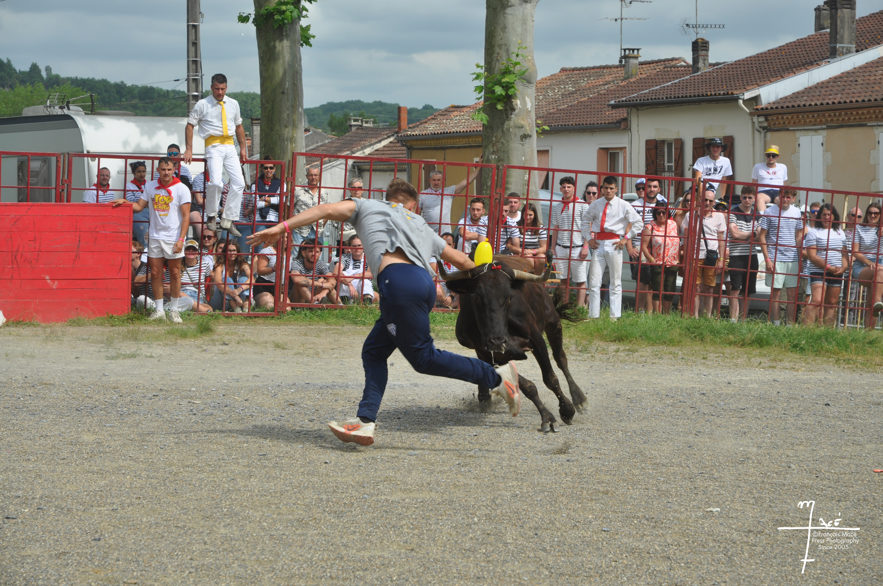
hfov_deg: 19.5
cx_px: 442
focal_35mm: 105
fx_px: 2572
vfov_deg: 13.0
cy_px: 293
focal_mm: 70
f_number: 6.3
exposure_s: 1/640
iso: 200
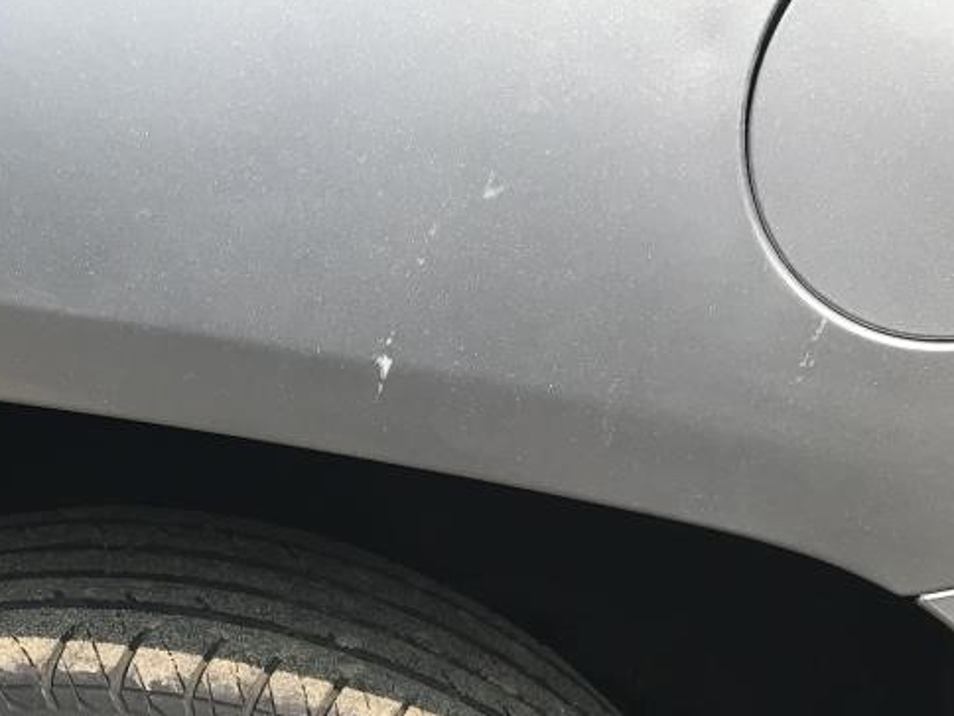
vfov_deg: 18.5
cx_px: 136
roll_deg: -10.2
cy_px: 937
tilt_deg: -36.1
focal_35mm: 74
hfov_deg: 25.7
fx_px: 2039
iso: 20
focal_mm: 3.99
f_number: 1.8
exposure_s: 1/903
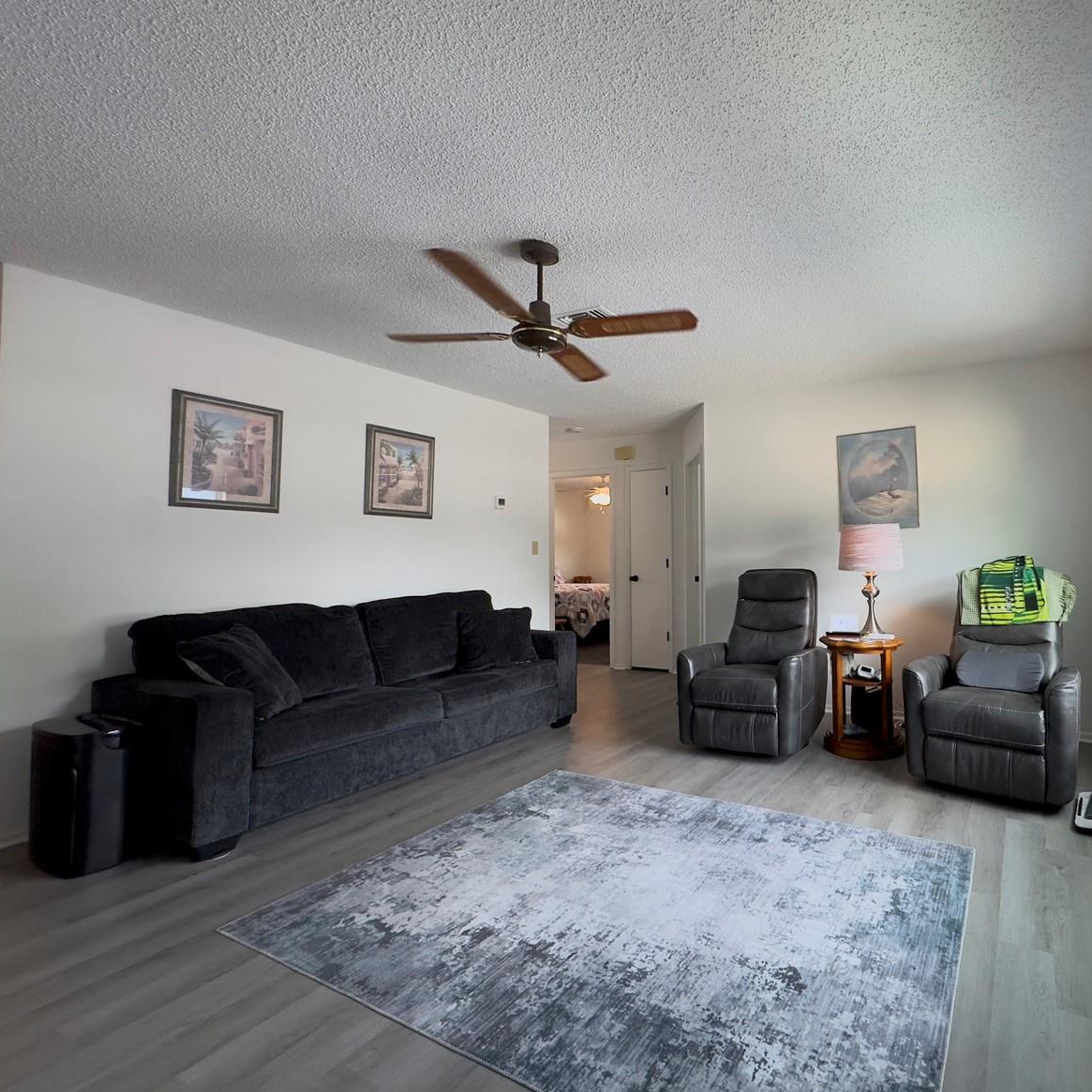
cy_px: 533
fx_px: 607
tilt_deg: +1.8
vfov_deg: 84.0
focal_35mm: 17
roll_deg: +0.2
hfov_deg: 80.9
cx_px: 737
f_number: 2.2
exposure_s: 1/120
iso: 200
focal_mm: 2.22
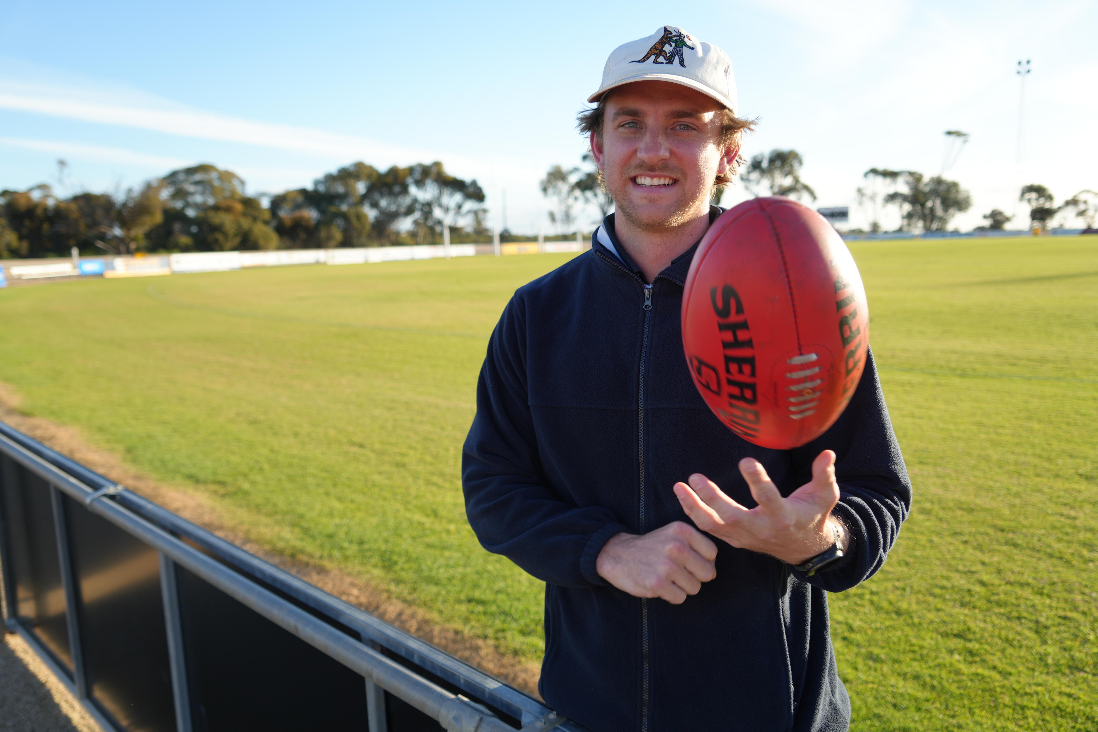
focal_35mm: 29
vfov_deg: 45.0
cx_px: 549
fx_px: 884
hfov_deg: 63.7
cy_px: 366
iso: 100
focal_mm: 29
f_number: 4
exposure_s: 1/250
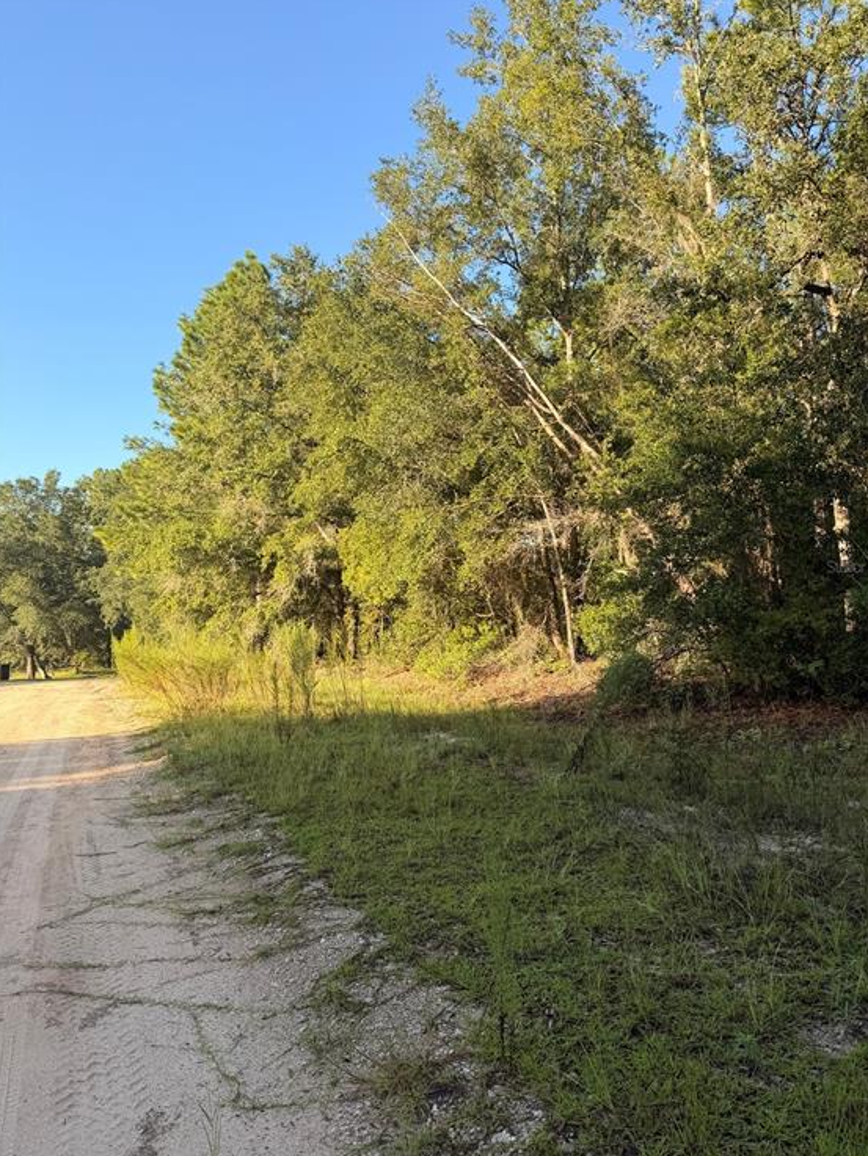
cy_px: 566
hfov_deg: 54.9
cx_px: 446
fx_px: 836
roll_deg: +0.3
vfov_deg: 69.4
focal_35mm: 25
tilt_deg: +0.4
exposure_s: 1/1046
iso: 80
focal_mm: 6.76
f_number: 1.78
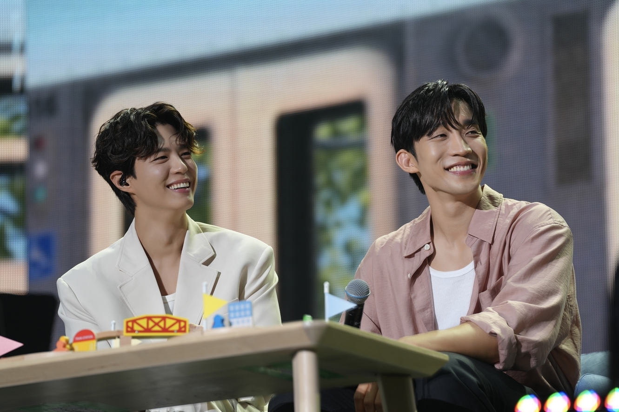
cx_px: 310
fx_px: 3180
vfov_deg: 7.4
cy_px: 206
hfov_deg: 11.1
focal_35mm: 185
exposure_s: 1/200
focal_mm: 185
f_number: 4
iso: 200
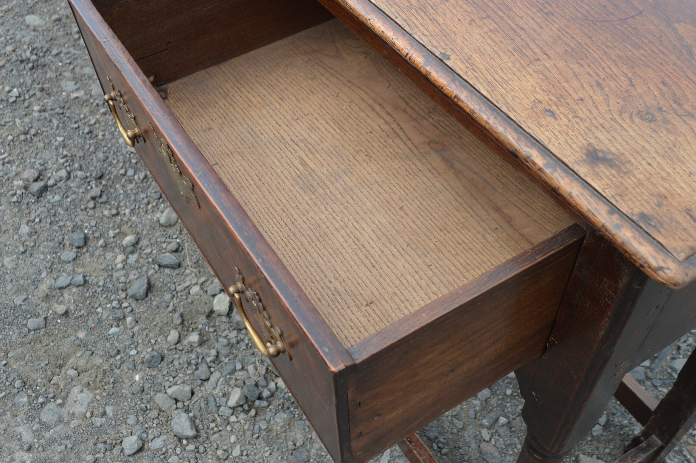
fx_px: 695
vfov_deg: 36.8
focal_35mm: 36
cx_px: 348
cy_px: 232
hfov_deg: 53.2
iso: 160
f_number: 8
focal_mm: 24
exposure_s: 1/125
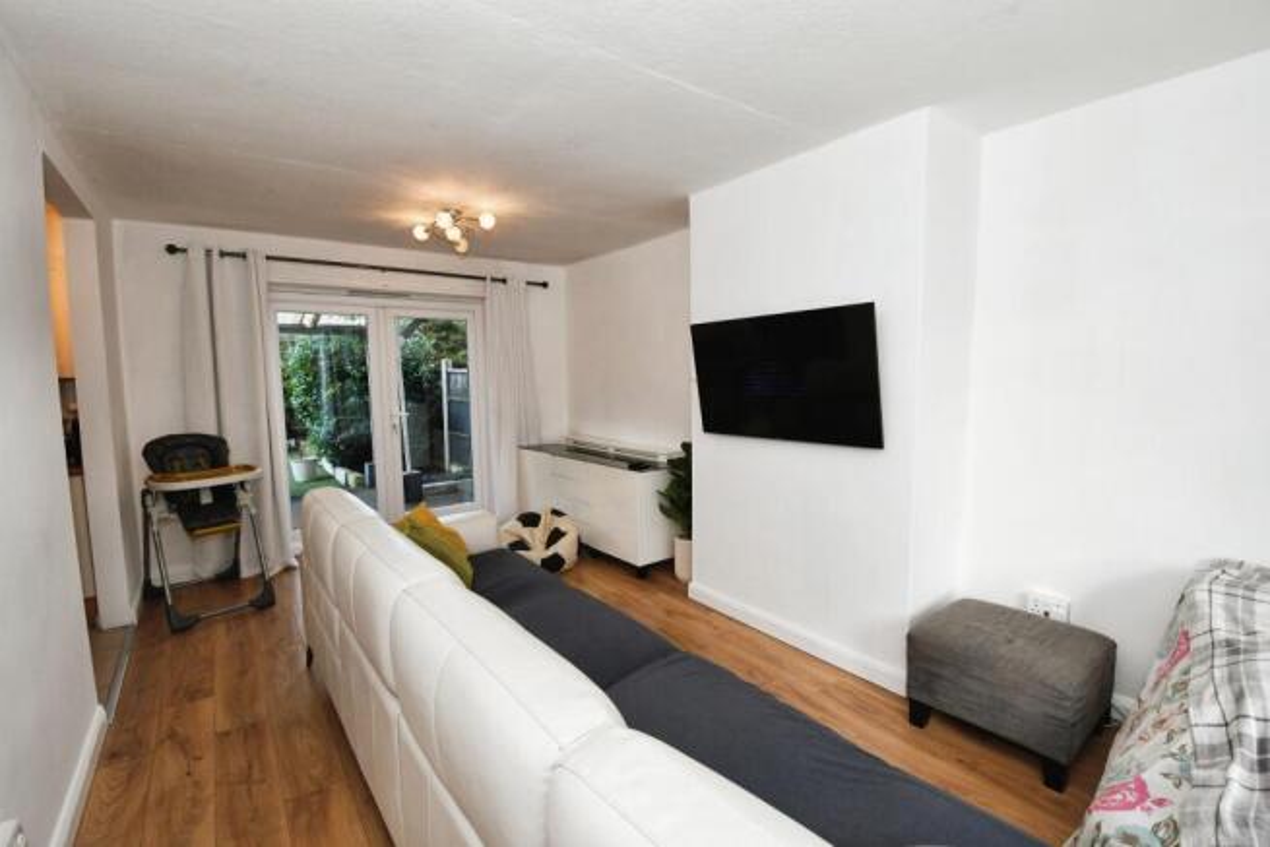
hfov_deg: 100.4
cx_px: 635
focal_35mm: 15
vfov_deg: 77.4
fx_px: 529
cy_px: 424
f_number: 7.1
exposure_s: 1/60
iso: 800
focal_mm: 10
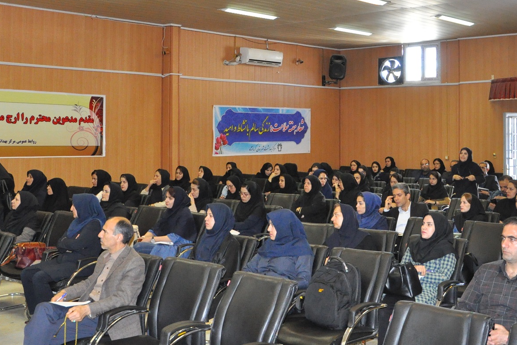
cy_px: 119
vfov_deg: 26.9
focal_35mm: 50
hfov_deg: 39.5
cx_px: 304
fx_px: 718
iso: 2500
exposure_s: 1/125
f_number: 5.6
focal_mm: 22
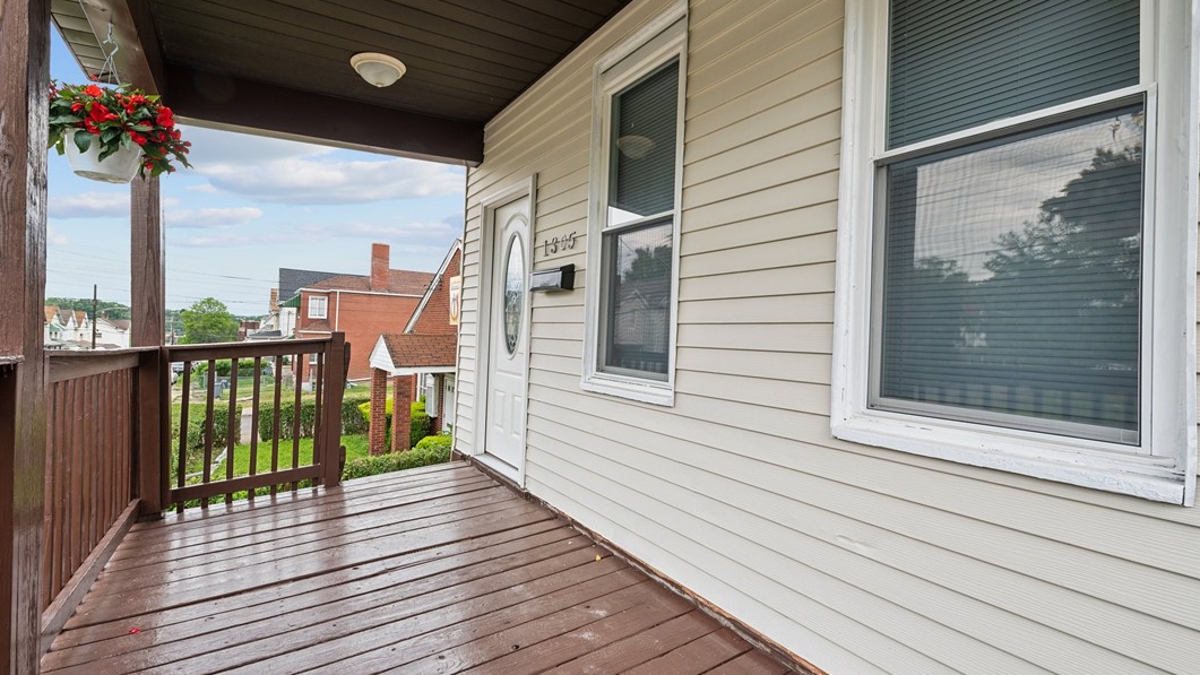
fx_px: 477
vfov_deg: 70.5
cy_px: 332
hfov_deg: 103.0
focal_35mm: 15
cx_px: 588
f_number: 11
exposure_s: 1/10
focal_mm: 14
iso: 50
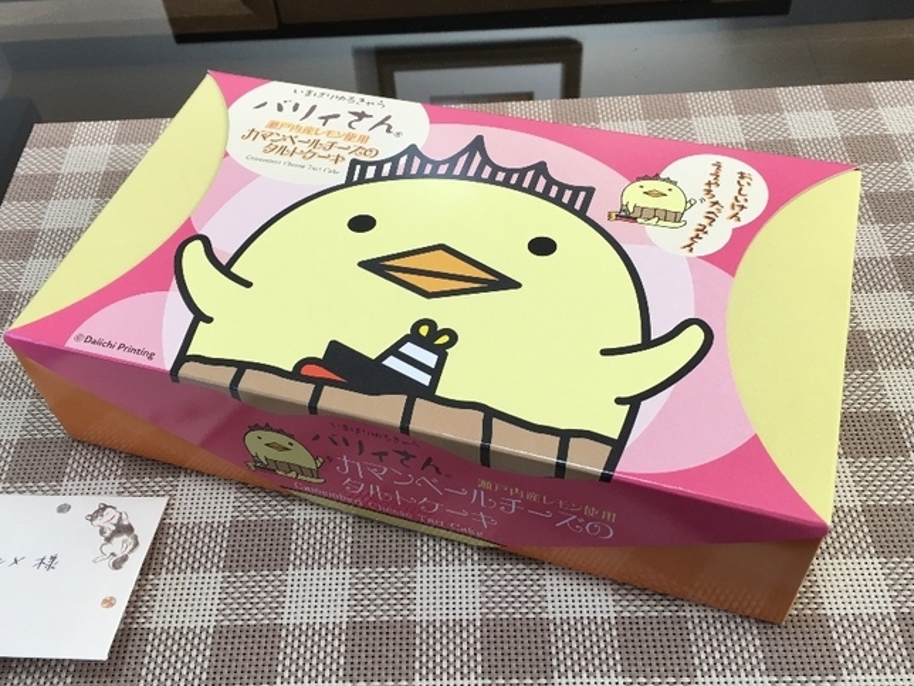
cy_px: 338
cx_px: 451
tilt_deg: -49.5
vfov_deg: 39.7
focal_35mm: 36
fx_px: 951
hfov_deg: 51.4
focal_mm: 4.15
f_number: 2.2
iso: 32
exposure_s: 1/40
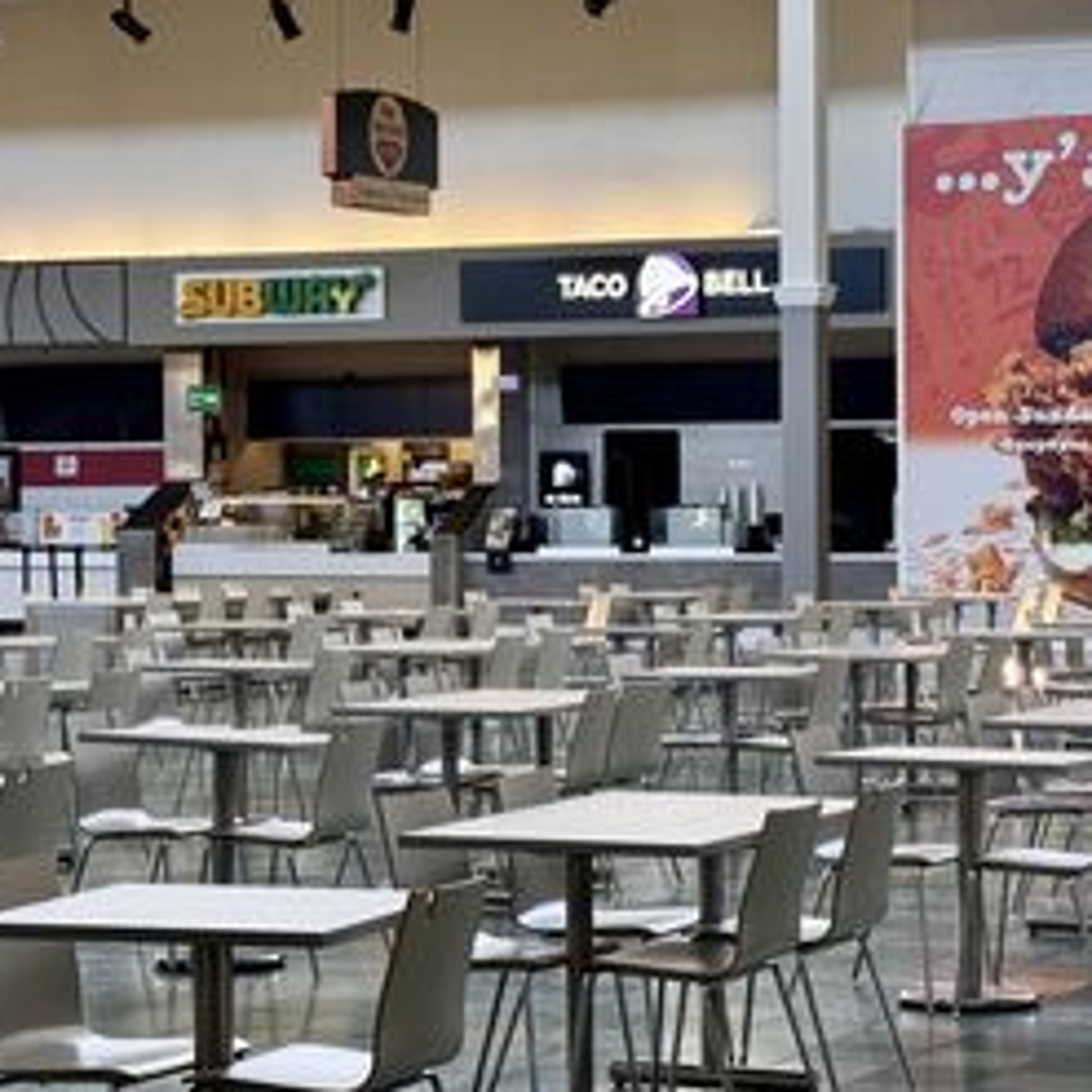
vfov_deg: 16.9
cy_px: 464
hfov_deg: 16.9
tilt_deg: -0.8
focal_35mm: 103
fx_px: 3676
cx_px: 659
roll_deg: -0.4
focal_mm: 6.86
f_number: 1.78
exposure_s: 1/120
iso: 125
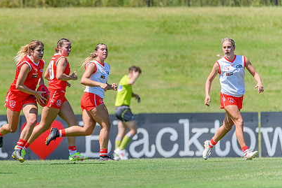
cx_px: 43
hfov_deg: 2.2
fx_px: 7446
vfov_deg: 1.4
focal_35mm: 951
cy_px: 97
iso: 800
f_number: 7.1
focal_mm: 550
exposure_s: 1/2000
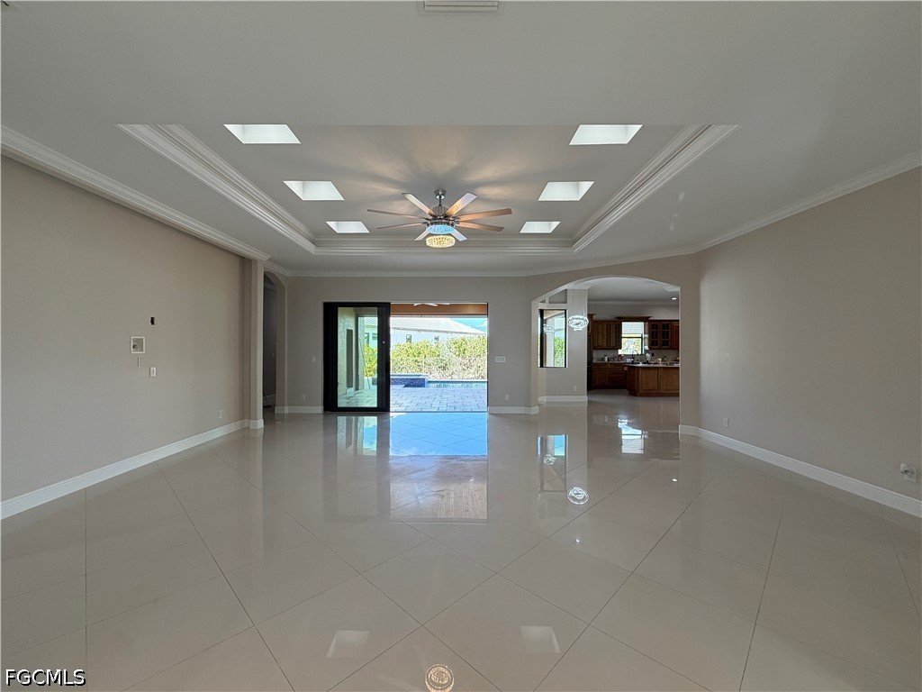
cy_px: 346
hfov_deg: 102.1
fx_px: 373
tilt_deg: +0.7
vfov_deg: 85.7
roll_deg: -0.2
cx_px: 461
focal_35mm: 14
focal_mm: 2.22
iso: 160
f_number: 2.2
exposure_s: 1/120
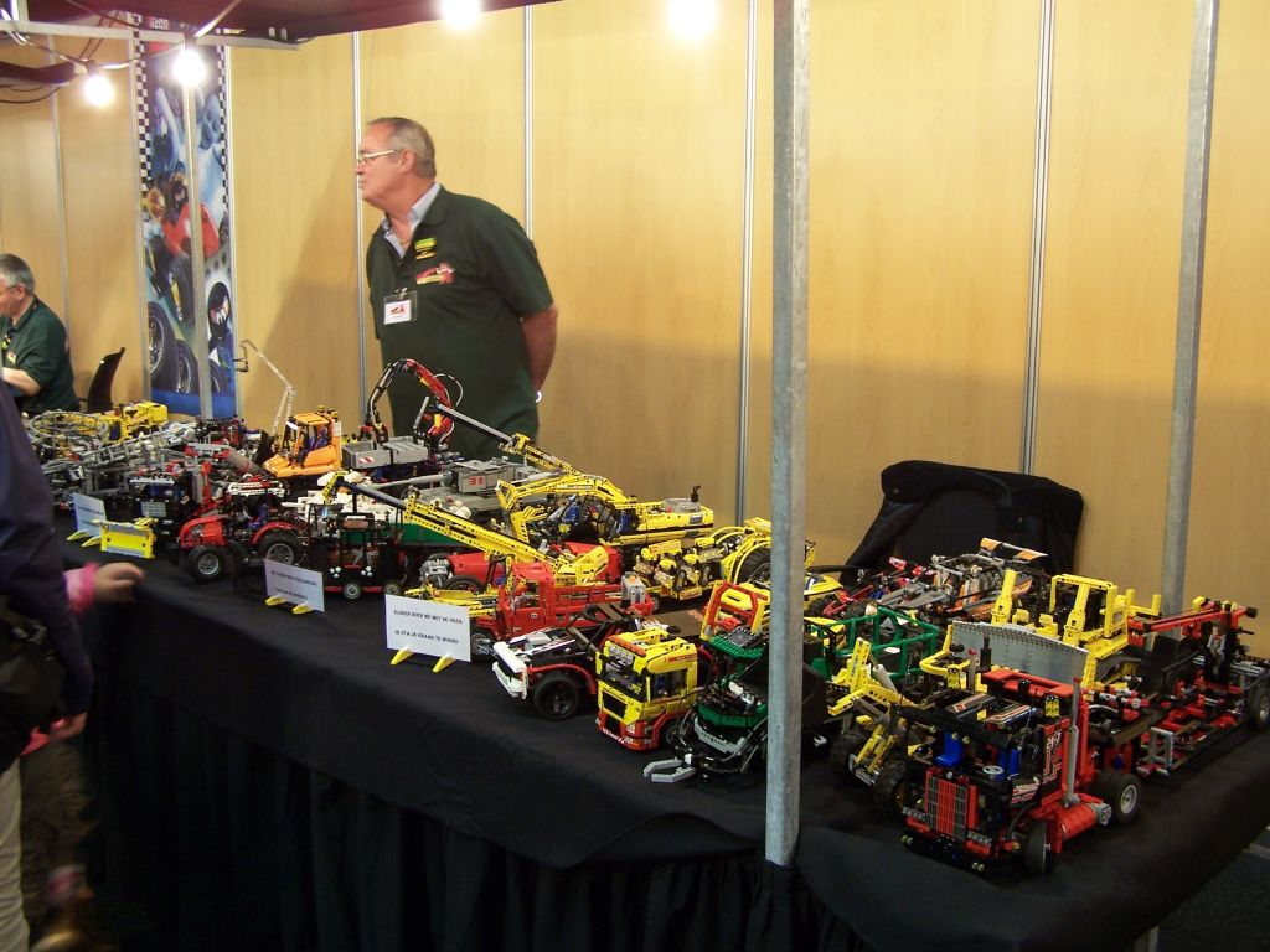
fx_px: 1394
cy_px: 476
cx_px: 635
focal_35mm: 38
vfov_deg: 37.7
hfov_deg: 49.0
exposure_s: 1/2
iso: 80
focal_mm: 6.3
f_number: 2.8
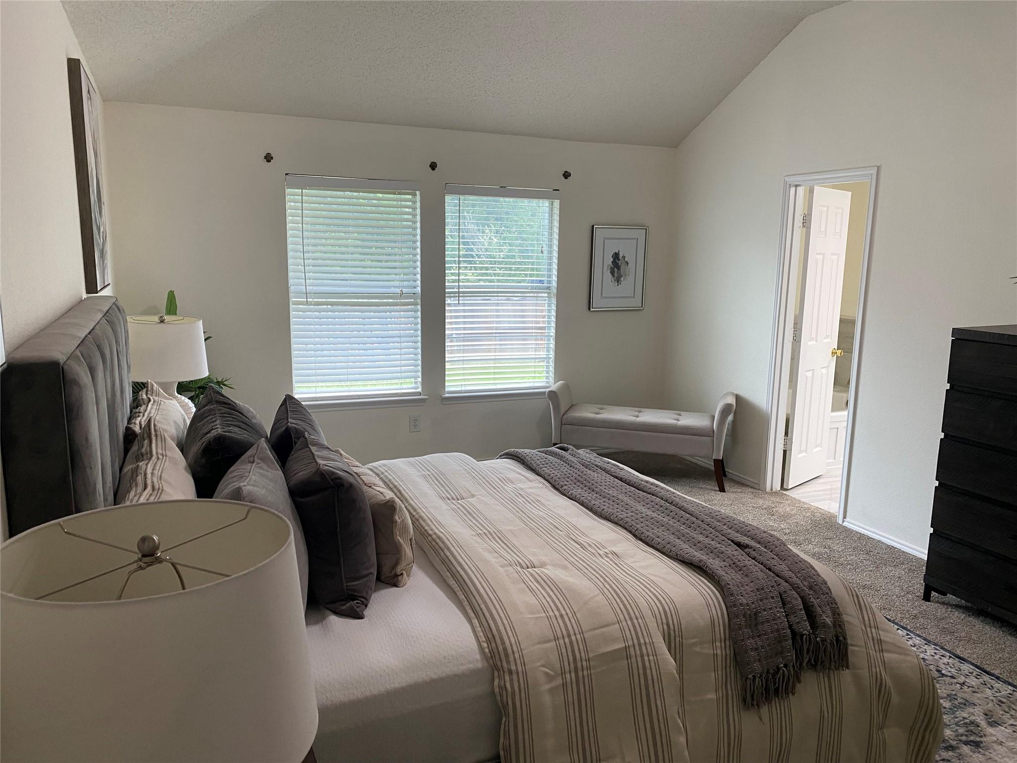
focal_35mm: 26
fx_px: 764
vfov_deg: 53.1
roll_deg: -0.9
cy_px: 382
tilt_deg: -10.7
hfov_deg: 67.3
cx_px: 508
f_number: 1.8
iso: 100
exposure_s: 1/60
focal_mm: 4.25
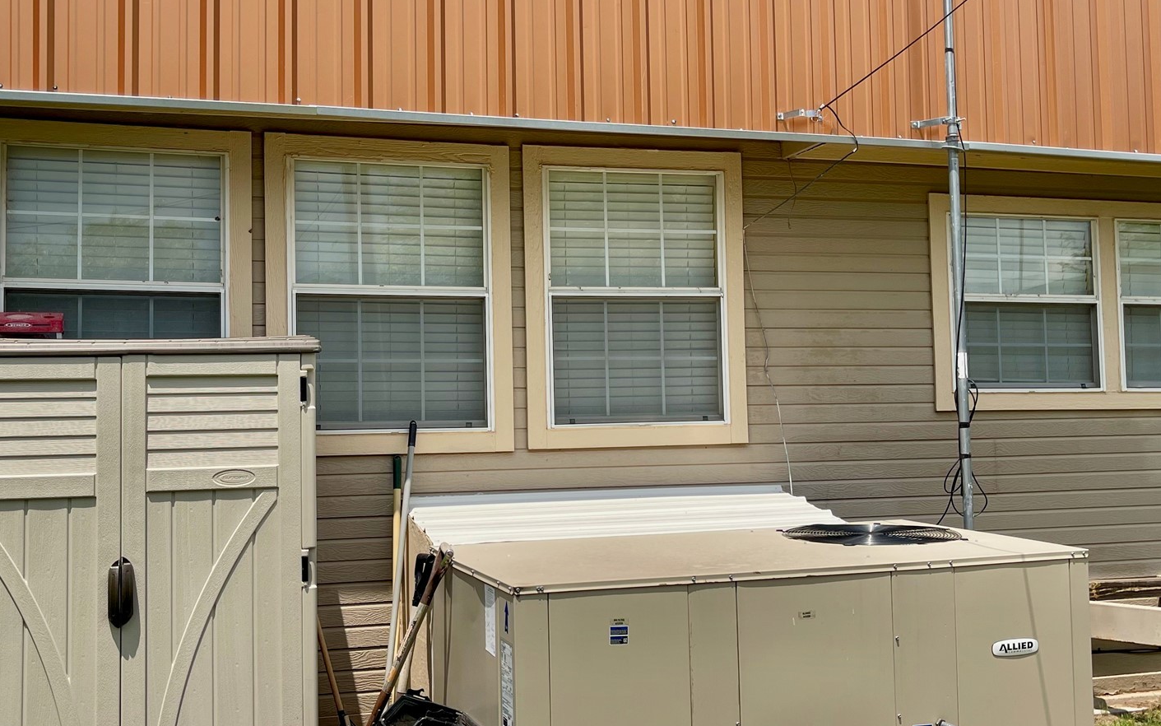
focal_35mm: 40
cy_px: 337
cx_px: 512
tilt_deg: +4.8
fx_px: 1266
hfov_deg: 49.2
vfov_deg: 32.0
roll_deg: +1.0
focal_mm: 5.1
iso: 32
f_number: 1.6
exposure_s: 1/3663
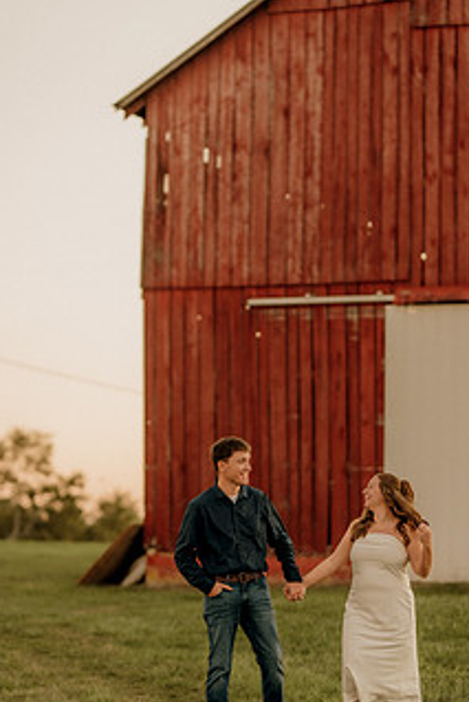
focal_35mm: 120
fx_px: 2342
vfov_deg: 17.0
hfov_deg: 11.4
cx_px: 304
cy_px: 493
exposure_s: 1/100
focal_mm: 85
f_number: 1.8
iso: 200
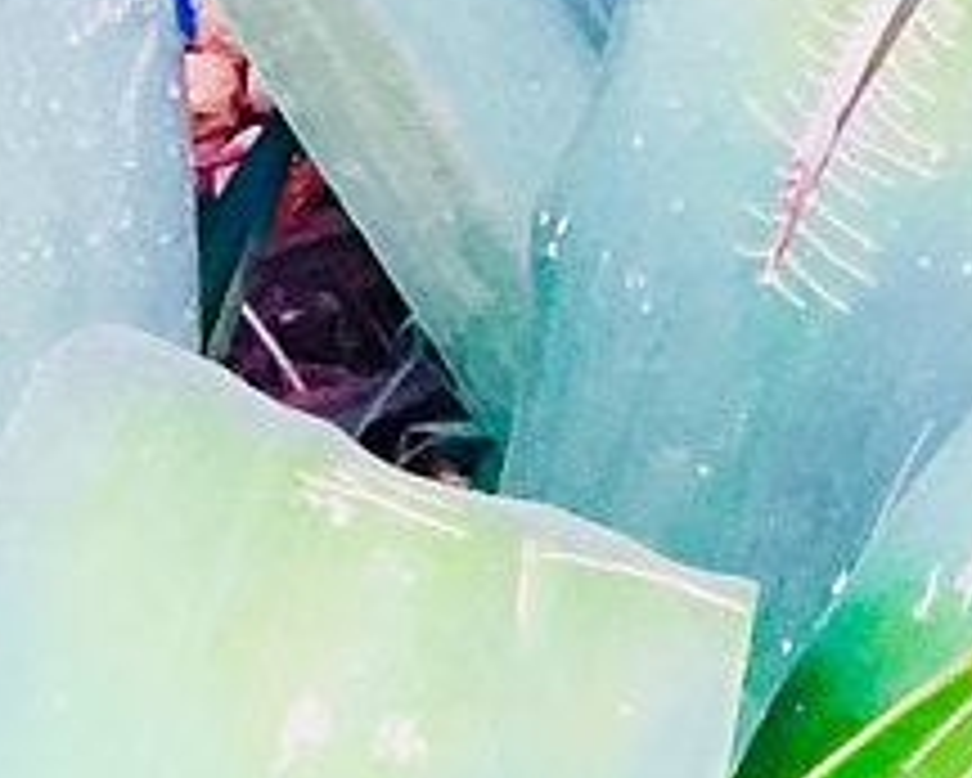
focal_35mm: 210
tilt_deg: -73.9
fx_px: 6044
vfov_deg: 6.9
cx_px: 504
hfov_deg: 9.2
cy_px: 1907
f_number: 2.2
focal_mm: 4.15
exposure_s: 1/33
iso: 32
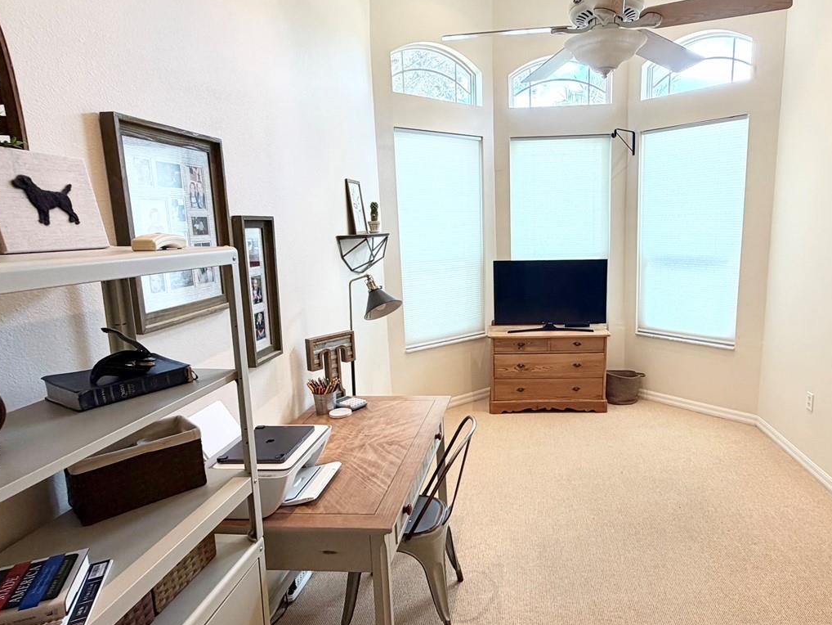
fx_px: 529
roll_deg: +0.7
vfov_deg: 61.1
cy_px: 312
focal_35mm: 22
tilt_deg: -9.5
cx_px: 498
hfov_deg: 75.6
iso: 100
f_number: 2.2
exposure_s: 1/120
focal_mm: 2.22
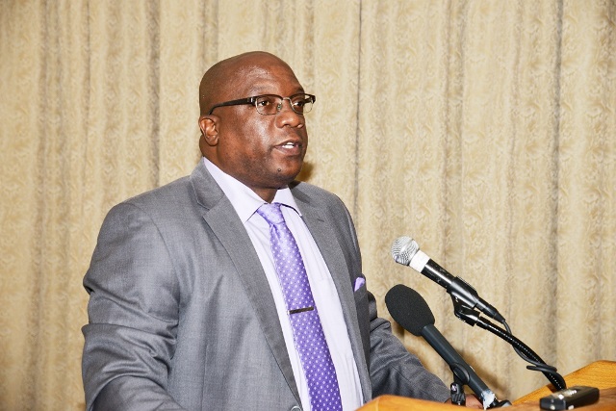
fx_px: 1455
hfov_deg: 23.9
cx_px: 308
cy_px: 206
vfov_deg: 16.1
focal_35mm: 85
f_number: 6.3
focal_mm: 85
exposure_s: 1/60
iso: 500
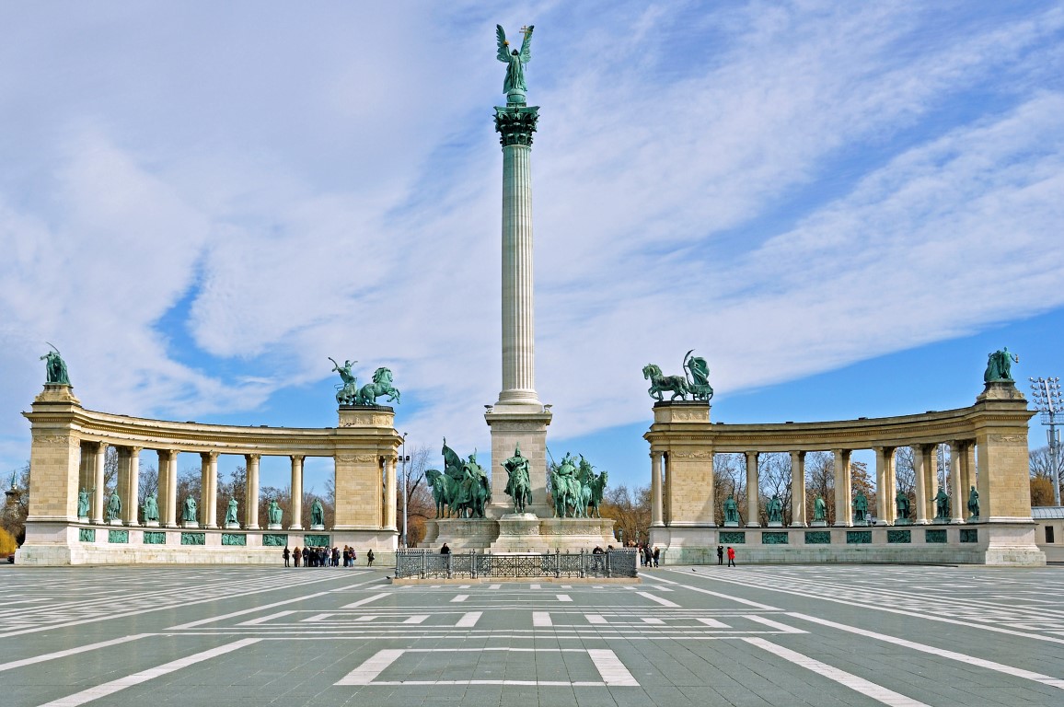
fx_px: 1063
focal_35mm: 36
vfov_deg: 36.8
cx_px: 532
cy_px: 354
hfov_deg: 53.2
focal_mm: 24
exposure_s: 1/320
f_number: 10
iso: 200
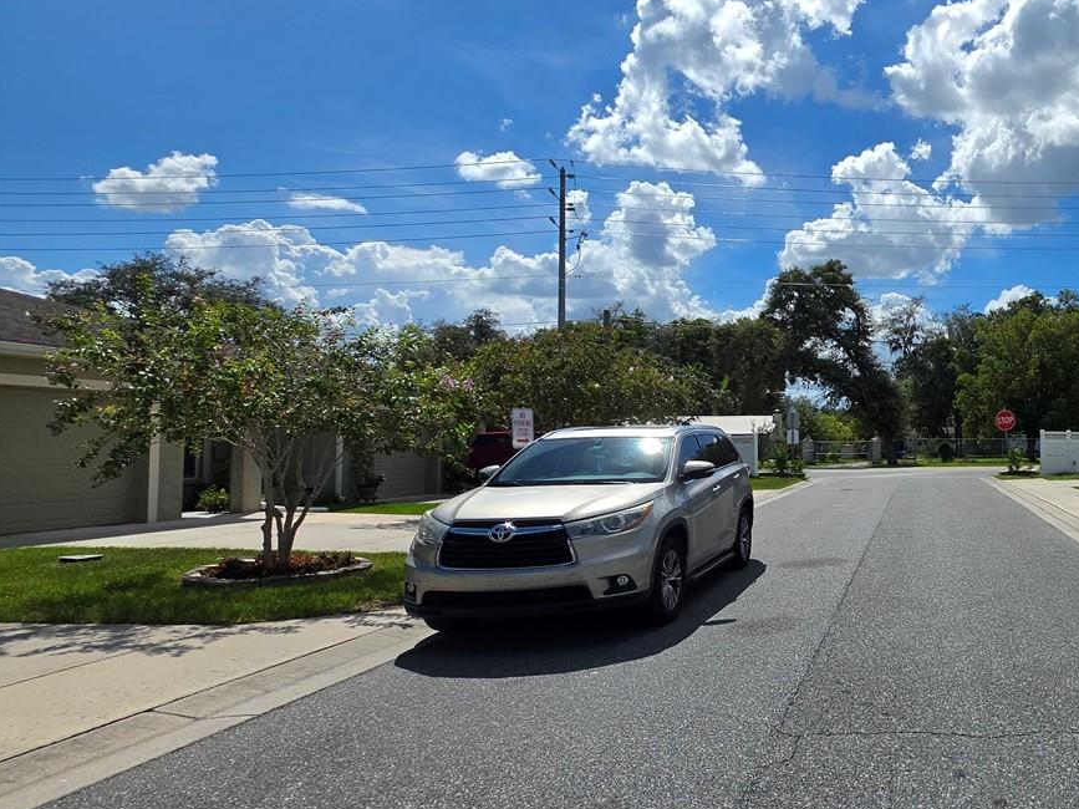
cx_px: 972
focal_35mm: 24
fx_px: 748
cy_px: 428
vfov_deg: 56.8
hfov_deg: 60.6
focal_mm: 2.2
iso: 32
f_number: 1.9
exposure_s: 1/4036
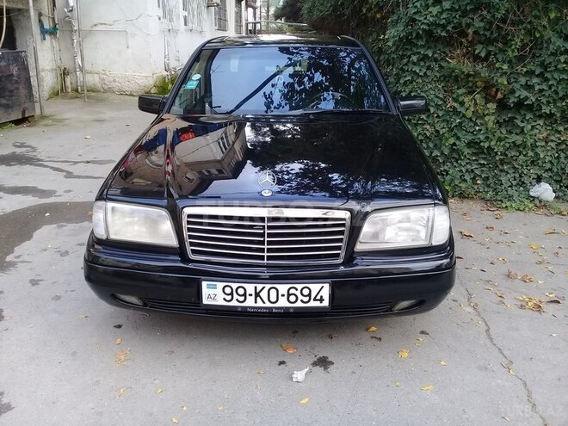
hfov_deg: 58.4
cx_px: 284
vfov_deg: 45.4
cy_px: 213
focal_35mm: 31
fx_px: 509
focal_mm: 3.3
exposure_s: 1/124
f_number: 2.2
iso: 50
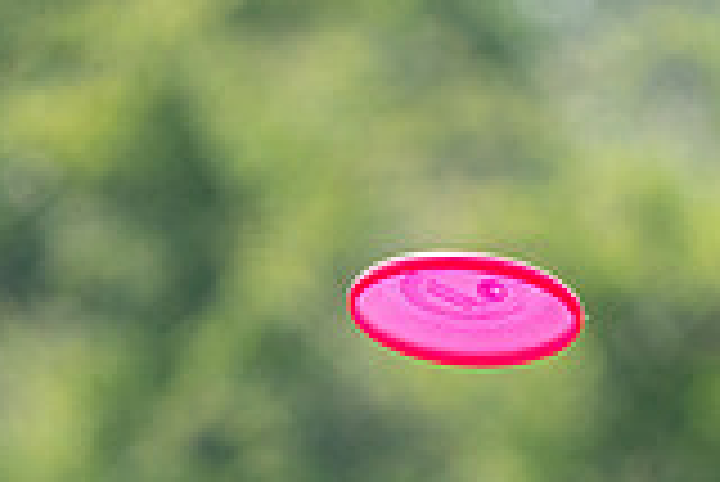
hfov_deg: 0.9
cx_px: 450
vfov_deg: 0.6
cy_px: 813
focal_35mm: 2171
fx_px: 43458
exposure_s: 1/4000
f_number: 6.3
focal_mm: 600
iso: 2000
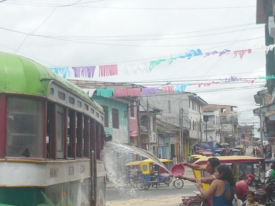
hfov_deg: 22.3
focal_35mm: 87
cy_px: 163
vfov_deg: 16.8
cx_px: 208
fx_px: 691
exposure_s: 1/200
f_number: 8
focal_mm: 5.5
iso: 100
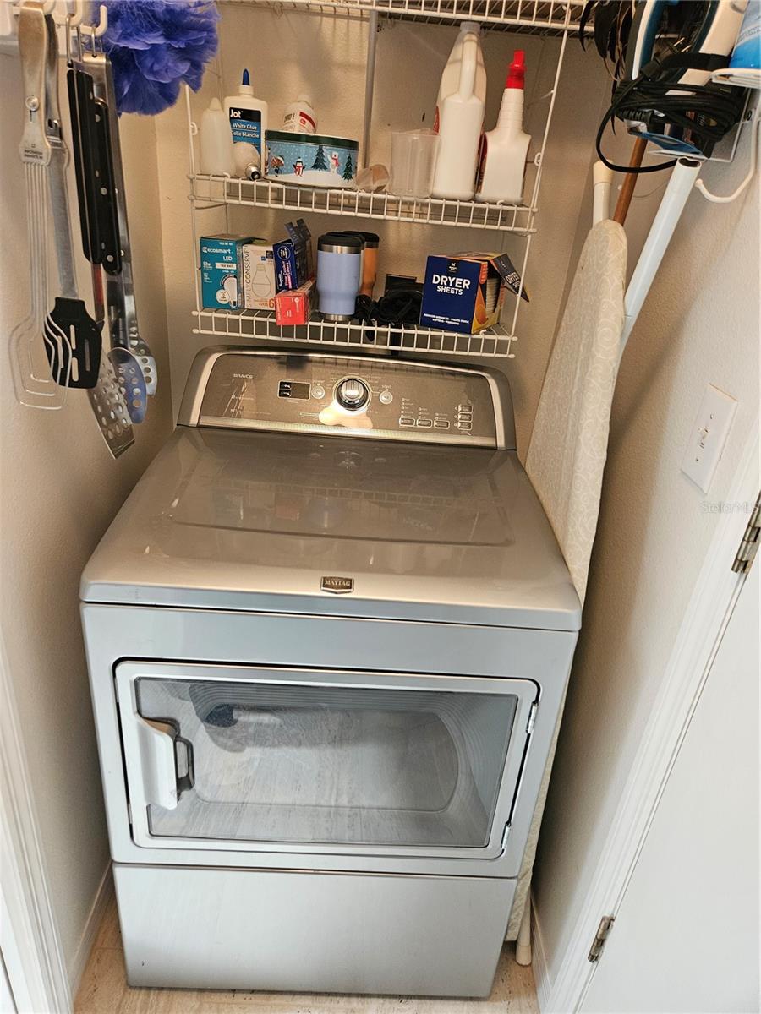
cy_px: 507
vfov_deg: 73.9
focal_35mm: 23
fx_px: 674
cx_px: 380
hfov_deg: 58.9
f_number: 1.8
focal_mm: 5.4
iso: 640
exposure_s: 1/60
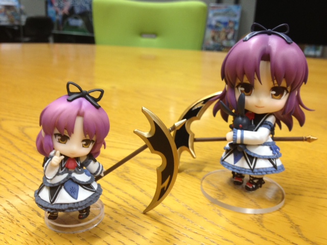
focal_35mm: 35
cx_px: 164
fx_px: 331
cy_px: 122
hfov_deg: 52.6
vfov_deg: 40.7
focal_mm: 4.28
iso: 125
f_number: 2.4
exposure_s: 1/20
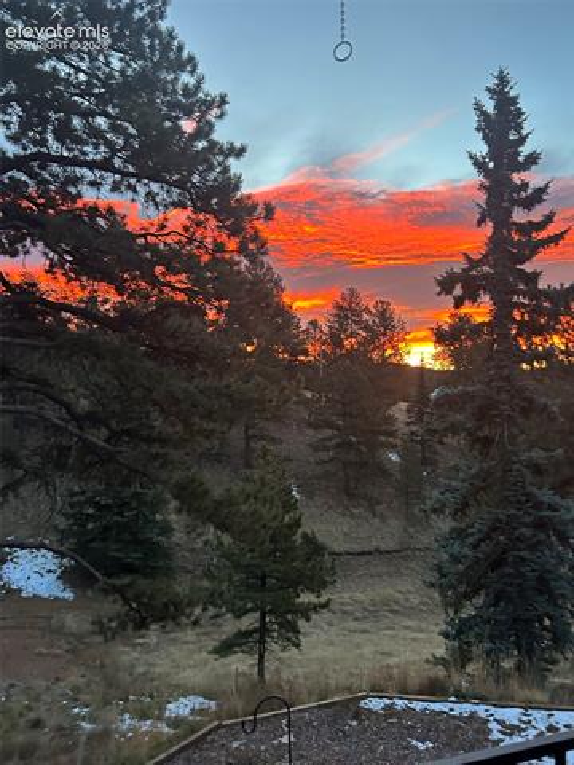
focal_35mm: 26
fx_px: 575
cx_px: 287
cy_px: 382
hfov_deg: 53.1
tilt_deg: +2.8
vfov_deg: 67.3
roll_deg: +1.7
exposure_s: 1/60
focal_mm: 5.7
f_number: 1.5
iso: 500
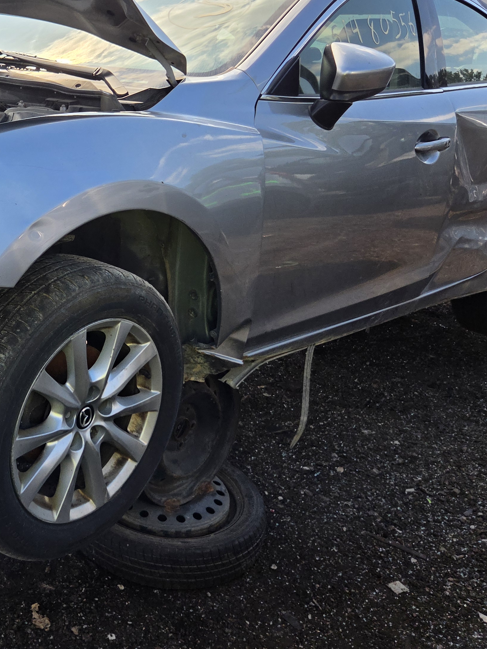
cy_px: 246
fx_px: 788
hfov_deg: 32.2
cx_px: 25
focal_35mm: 42
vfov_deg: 44.4
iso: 80
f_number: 1.8
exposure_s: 1/4661
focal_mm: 5.4
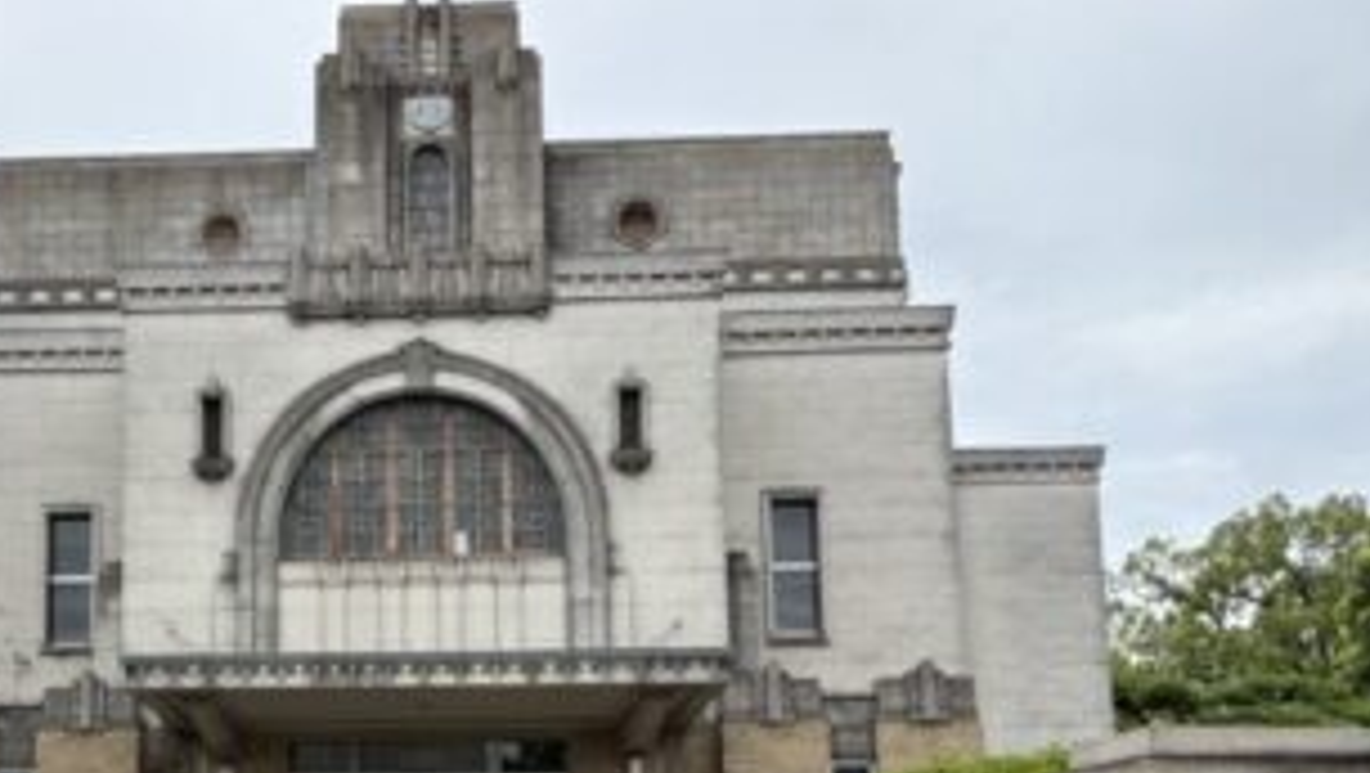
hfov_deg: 43.9
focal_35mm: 45
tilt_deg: +7.5
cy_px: 656
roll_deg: +0.8
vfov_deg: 25.9
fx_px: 1636
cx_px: 339
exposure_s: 1/3623
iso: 50
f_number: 1.6
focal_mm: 5.96
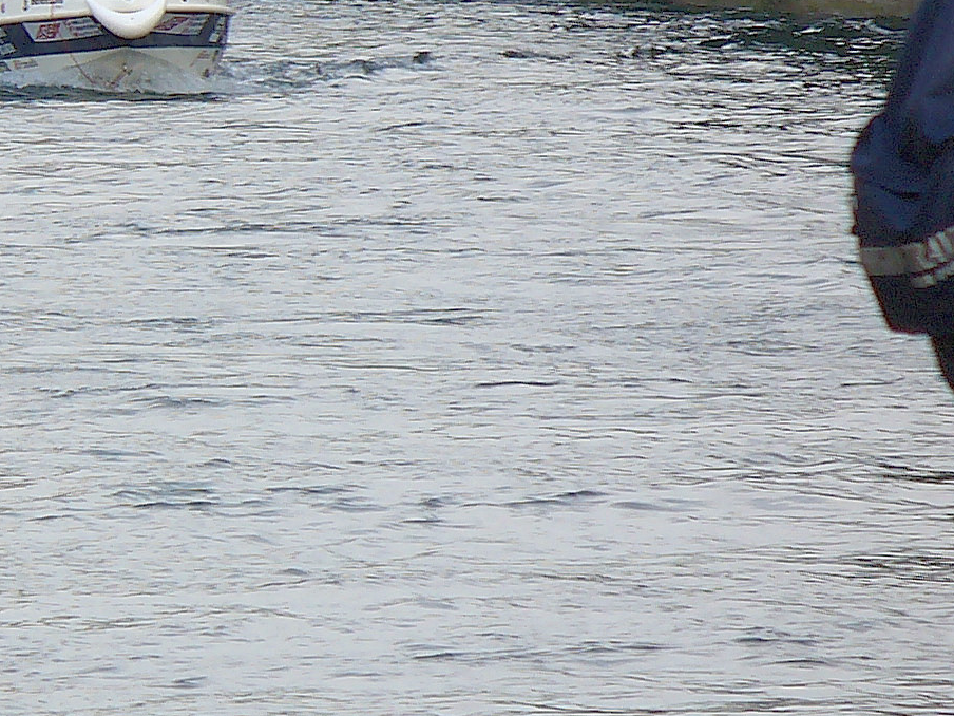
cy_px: 95
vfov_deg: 2.6
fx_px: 15599
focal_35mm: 566
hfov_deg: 3.5
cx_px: -188
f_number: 4.5
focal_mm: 36.6
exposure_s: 1/160
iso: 64
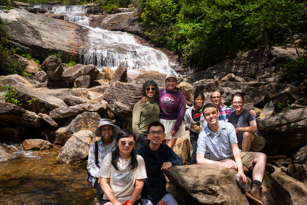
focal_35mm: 36
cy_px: 102
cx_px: 154
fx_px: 307
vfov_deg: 36.9
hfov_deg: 53.1
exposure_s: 1/200
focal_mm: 36
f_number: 6.3
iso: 100
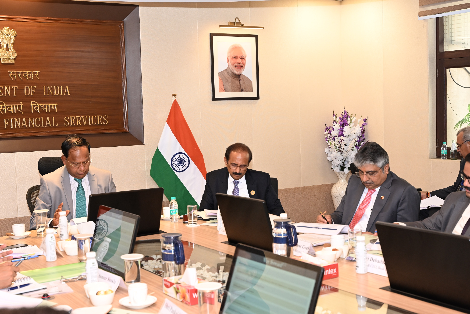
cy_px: 157
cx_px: 235
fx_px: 666
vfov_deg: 26.5
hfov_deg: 38.9
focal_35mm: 51
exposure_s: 1/125
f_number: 5.6
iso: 1600
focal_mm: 51
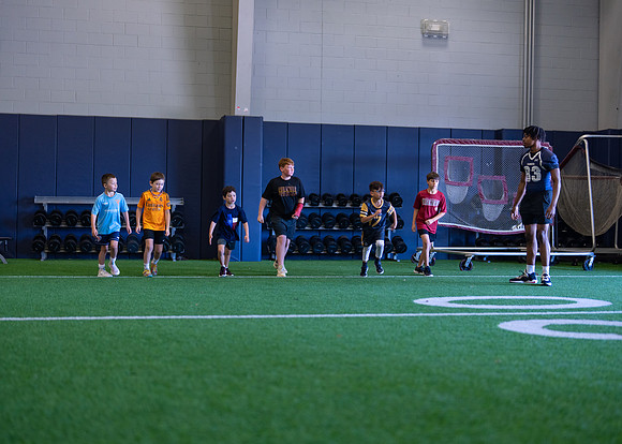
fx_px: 940
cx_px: 311
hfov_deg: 36.6
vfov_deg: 26.6
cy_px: 222
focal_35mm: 53
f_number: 1.2
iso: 1000
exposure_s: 1/1000
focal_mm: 50
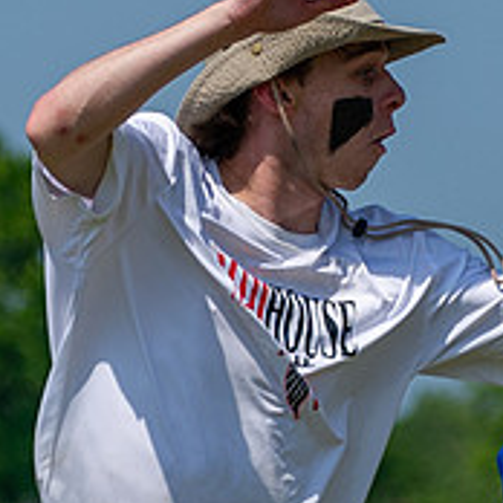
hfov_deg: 3.2
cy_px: 242
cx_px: 141
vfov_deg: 3.2
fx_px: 8894
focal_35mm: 541
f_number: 4
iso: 200
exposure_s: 1/3200
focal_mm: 100
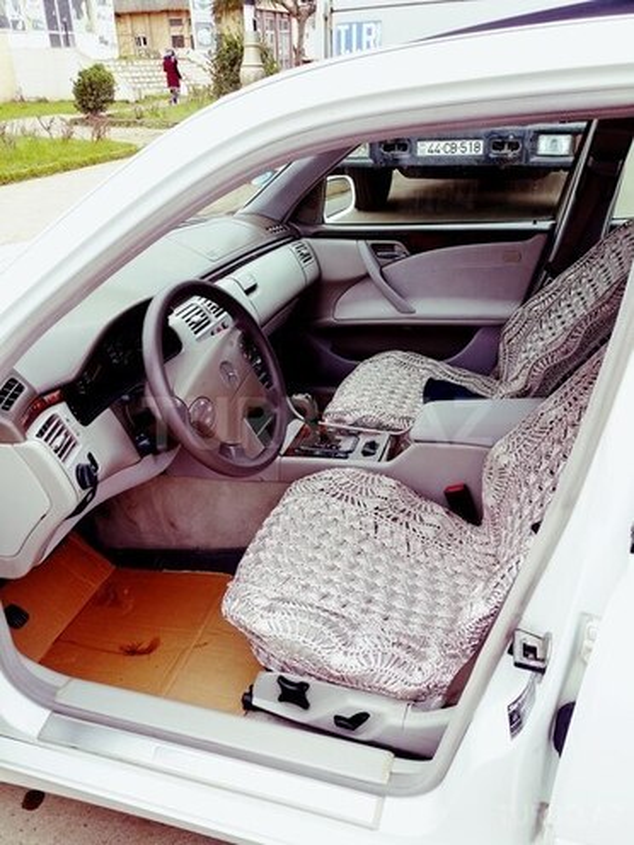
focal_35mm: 27
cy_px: 422
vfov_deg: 65.3
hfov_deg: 51.4
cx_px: 317
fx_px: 659
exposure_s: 1/158
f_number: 1.9
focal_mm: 3.7
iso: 40
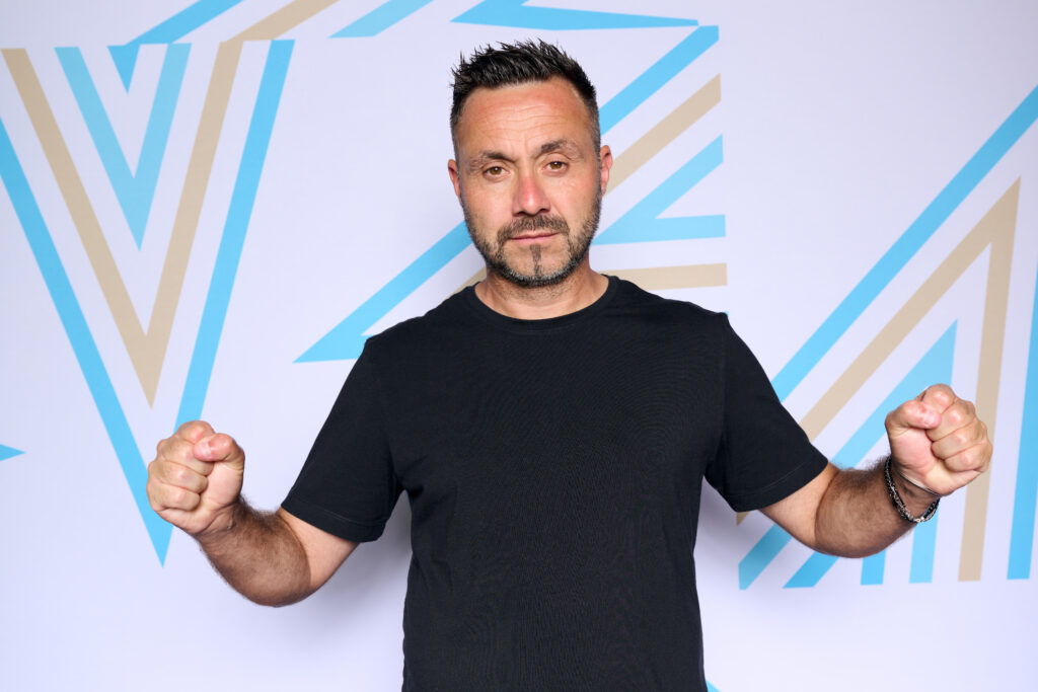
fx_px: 995
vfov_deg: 38.4
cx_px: 519
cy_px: 346
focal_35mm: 34
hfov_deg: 55.1
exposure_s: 1/200
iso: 160
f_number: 5.6
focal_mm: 34.5
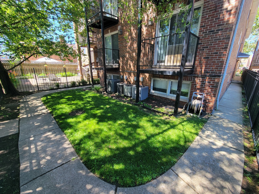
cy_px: 97
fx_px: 97
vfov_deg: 89.9
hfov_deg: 106.2
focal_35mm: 13
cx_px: 130
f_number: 2.2
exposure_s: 1/141
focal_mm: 2.2
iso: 50
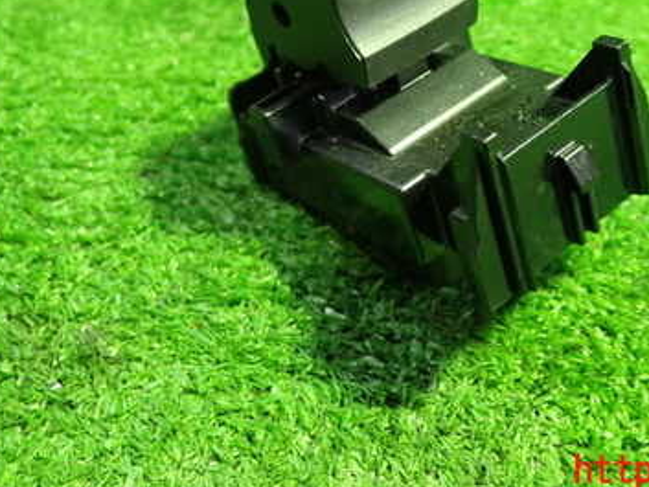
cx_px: 438
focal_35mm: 51
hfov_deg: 37.0
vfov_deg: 27.8
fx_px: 957
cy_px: 81
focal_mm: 5.4
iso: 640
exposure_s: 1/30
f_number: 2.3
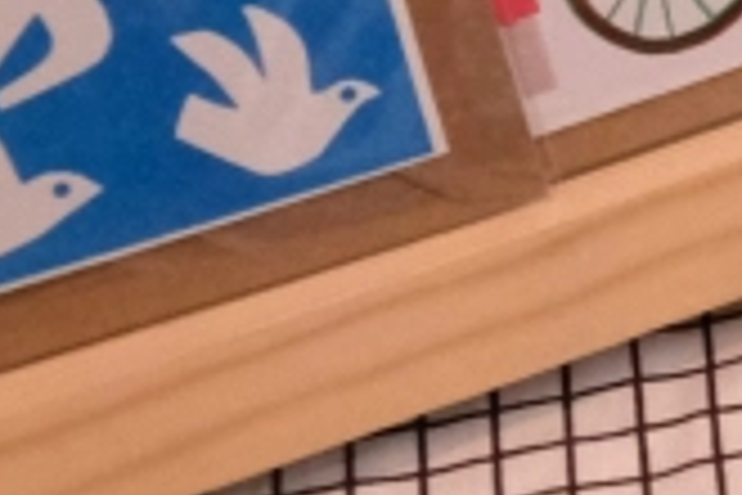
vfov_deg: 4.9
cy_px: -398
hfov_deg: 6.5
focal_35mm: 279
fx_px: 5750
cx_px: 2518
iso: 2500
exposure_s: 1/250
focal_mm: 24.3
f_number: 4.5
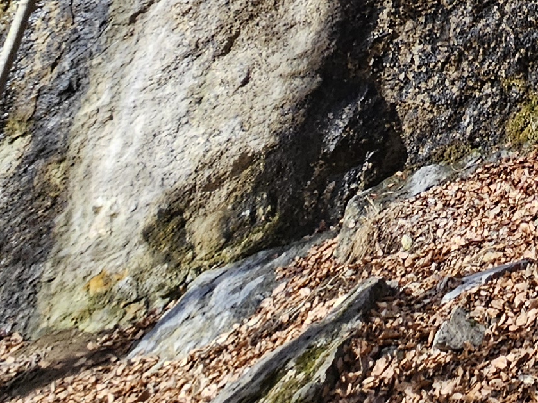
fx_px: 963
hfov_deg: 23.0
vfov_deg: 16.2
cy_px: -468
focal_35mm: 62
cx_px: 875
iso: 50
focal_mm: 2.2
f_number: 2.2
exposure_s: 1/519
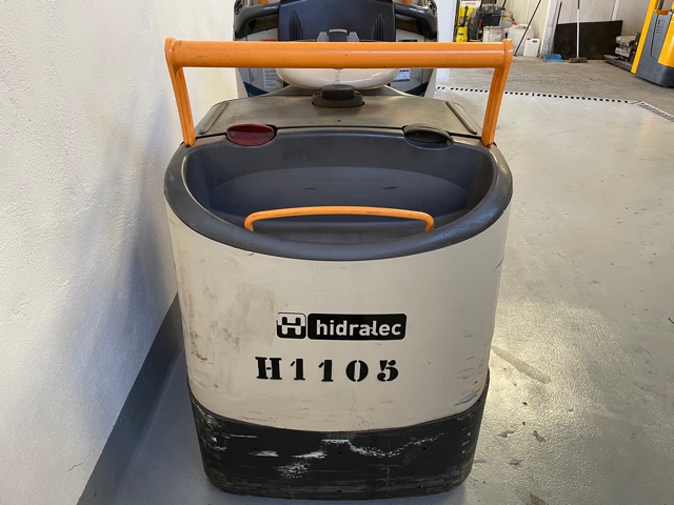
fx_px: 506
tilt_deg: -29.2
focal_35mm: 26
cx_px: 337
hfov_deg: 67.3
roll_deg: -0.4
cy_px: 252
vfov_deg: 53.1
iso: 125
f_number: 1.6
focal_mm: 4.2
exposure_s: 1/60
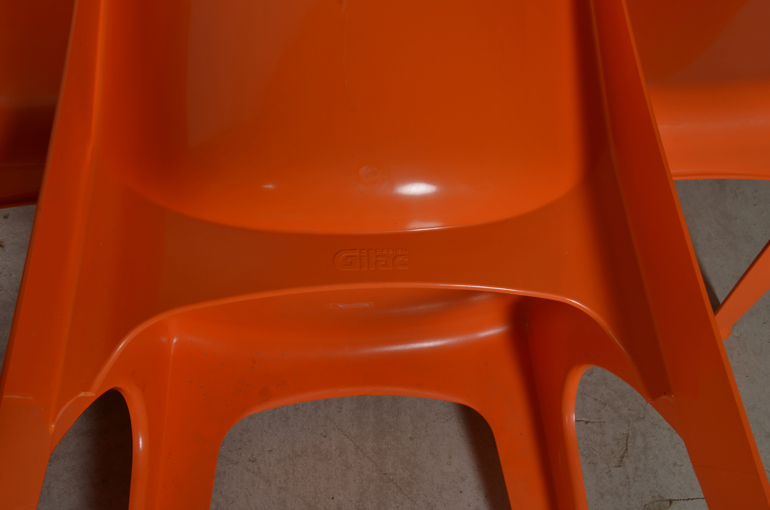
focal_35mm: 33
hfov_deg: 57.3
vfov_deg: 39.8
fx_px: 704
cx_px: 385
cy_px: 255
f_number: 14
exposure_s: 1/125
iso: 100
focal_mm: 22
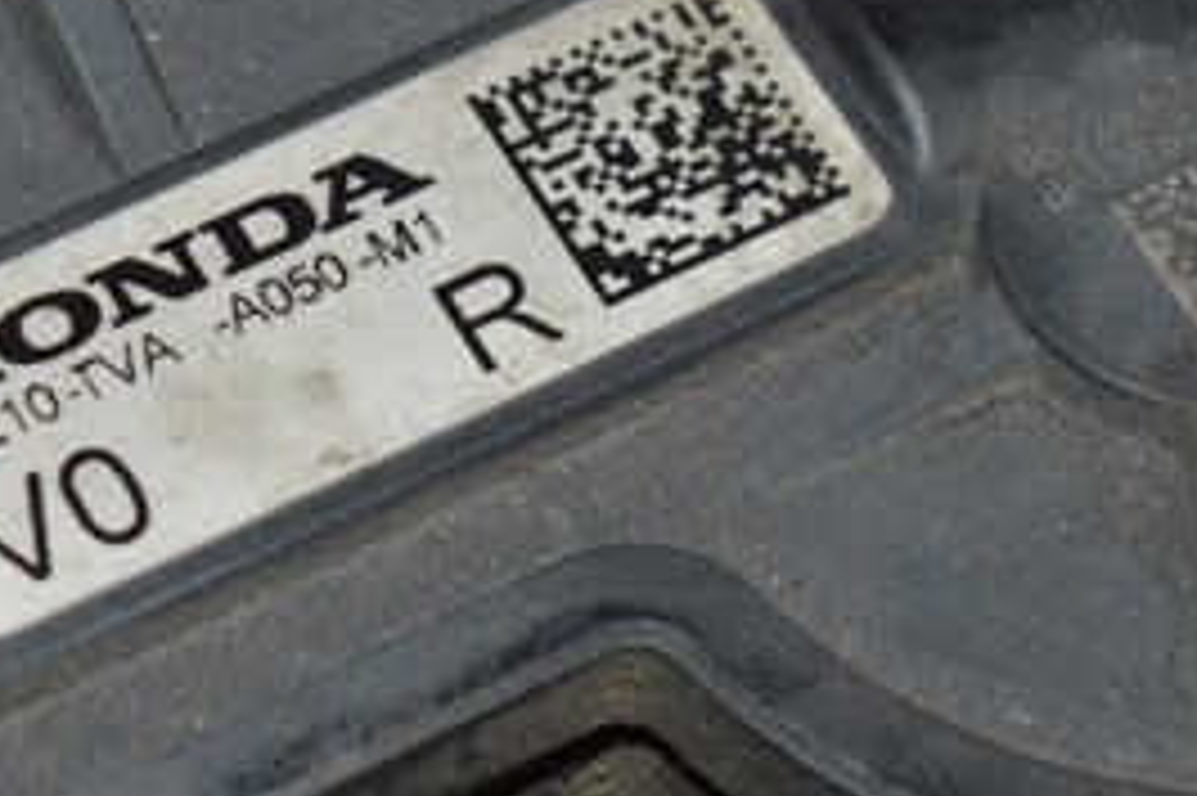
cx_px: 346
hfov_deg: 10.4
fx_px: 6586
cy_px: -11
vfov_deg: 6.9
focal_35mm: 198
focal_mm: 55
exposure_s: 1/60
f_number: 8
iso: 100
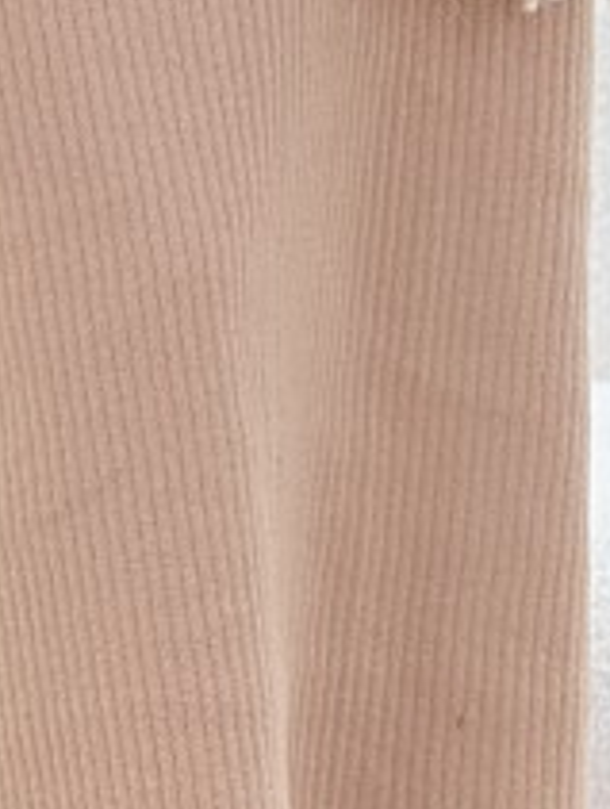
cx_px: 157
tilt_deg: -5.1
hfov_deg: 2.6
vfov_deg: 3.4
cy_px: -130
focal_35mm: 581
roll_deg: -0.7
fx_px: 13610
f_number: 2.8
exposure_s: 1/164
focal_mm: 15.66
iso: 50
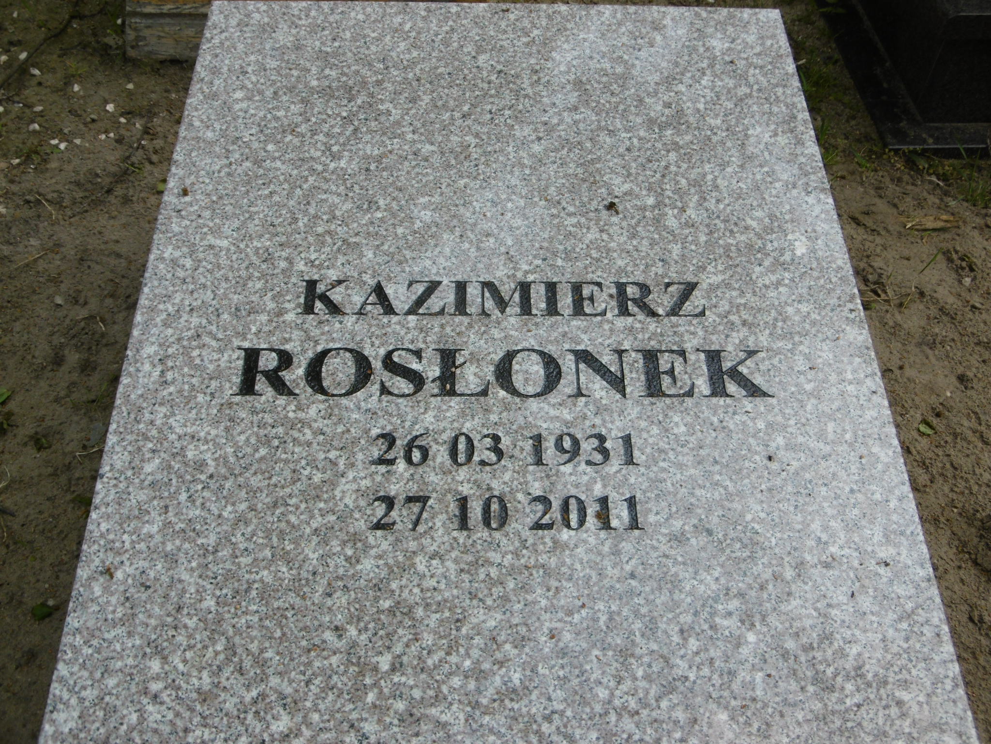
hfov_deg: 49.0
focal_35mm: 38
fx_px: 1088
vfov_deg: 37.7
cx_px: 496
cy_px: 372
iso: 100
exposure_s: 1/400
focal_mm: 6.8
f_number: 3.7
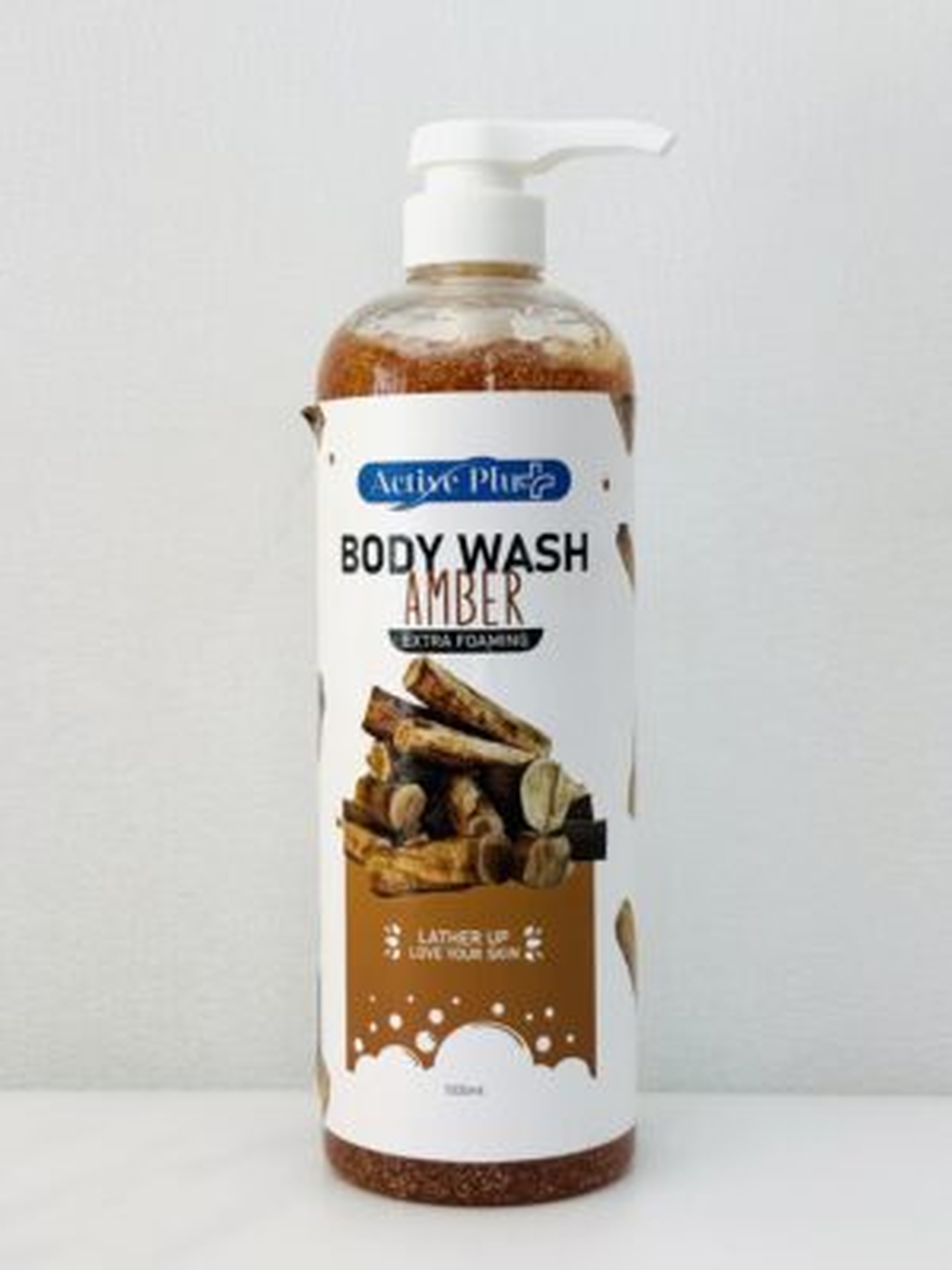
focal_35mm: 52
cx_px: 476
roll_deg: +0.3
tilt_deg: -2.6
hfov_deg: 28.0
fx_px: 1907
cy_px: 635
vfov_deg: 36.8
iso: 32
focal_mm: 5.96
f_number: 1.6
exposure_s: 1/412
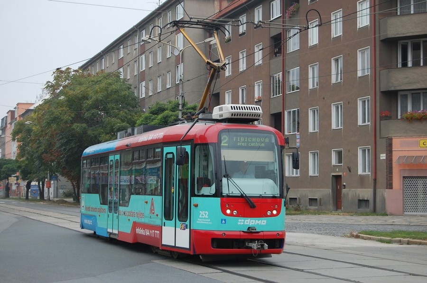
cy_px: 142
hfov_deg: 28.1
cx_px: 214
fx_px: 853
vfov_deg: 18.9
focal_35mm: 72
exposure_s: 1/640
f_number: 5.6
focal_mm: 48
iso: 400
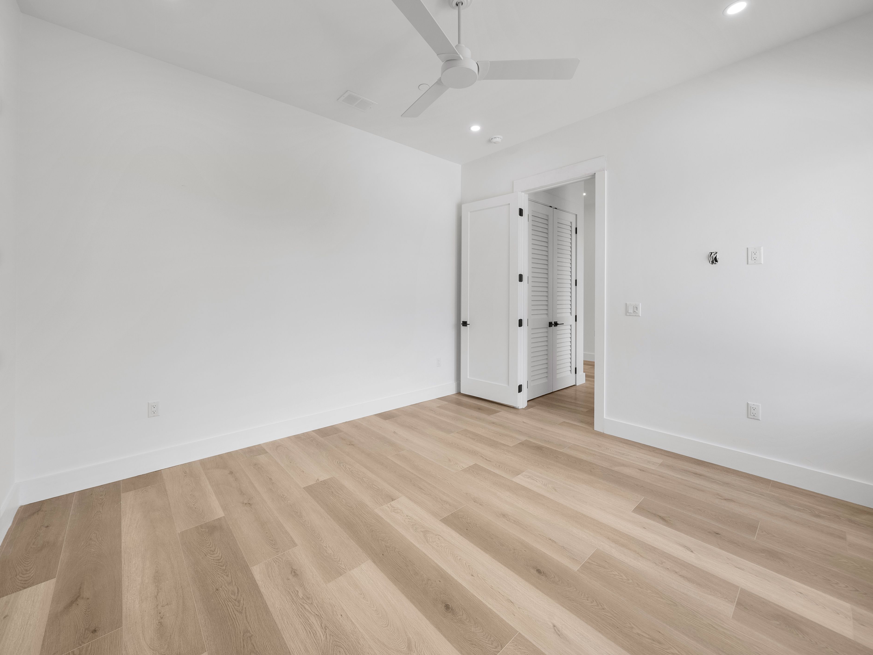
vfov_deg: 89.9
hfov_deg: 106.2
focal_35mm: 13
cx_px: 430
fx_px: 328
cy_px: 327
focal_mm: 12
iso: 160
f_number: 7.1
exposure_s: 1/15
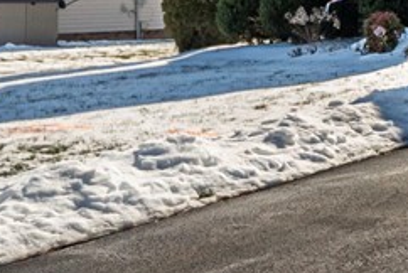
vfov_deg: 14.3
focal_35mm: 94
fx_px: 1067
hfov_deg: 16.9
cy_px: -12
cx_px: 781
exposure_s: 1/5000
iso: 800
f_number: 8
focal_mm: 21
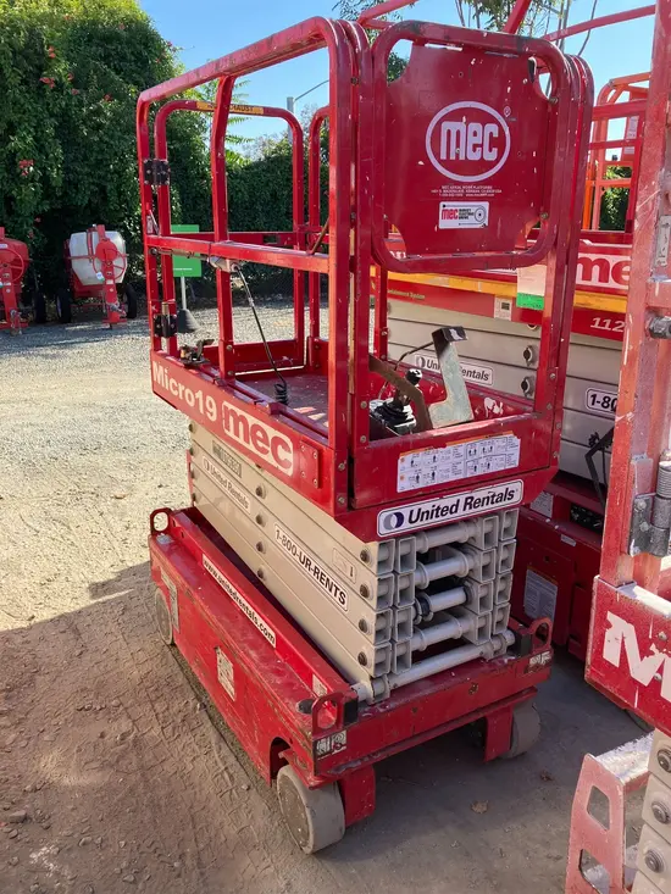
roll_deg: +1.1
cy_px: 447
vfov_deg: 63.4
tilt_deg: -15.5
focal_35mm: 28
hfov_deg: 49.8
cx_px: 336
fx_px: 723
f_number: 1.8
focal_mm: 3.99
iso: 32
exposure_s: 1/481
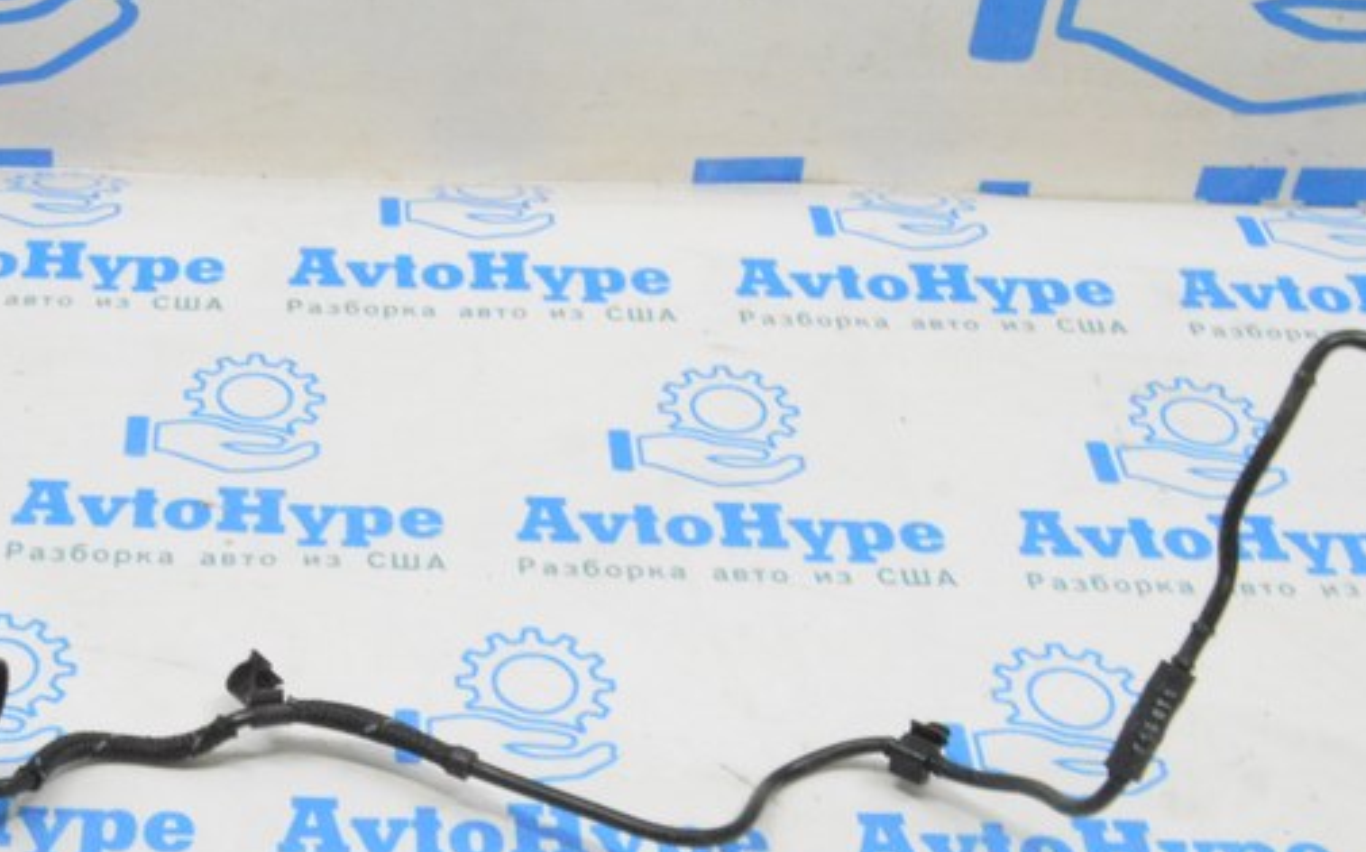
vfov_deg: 20.8
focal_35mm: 62
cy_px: 602
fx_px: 2307
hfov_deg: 32.1
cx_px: 284
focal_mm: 20
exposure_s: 1/15
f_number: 20
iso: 6400
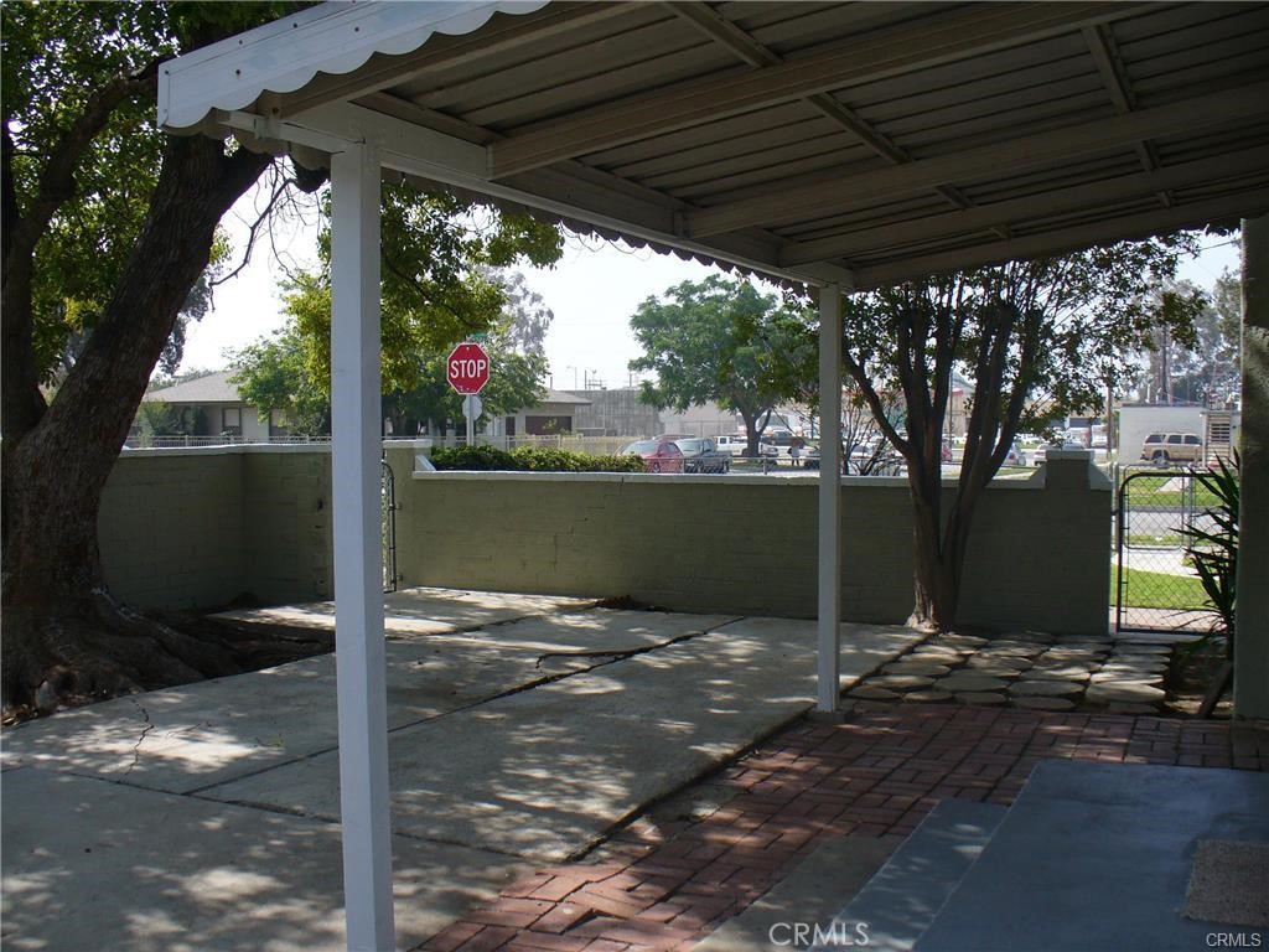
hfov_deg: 50.1
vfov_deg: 38.7
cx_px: 634
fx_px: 1356
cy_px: 476
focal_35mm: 37
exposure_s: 1/200
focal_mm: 6.1
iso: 80
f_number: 5.6
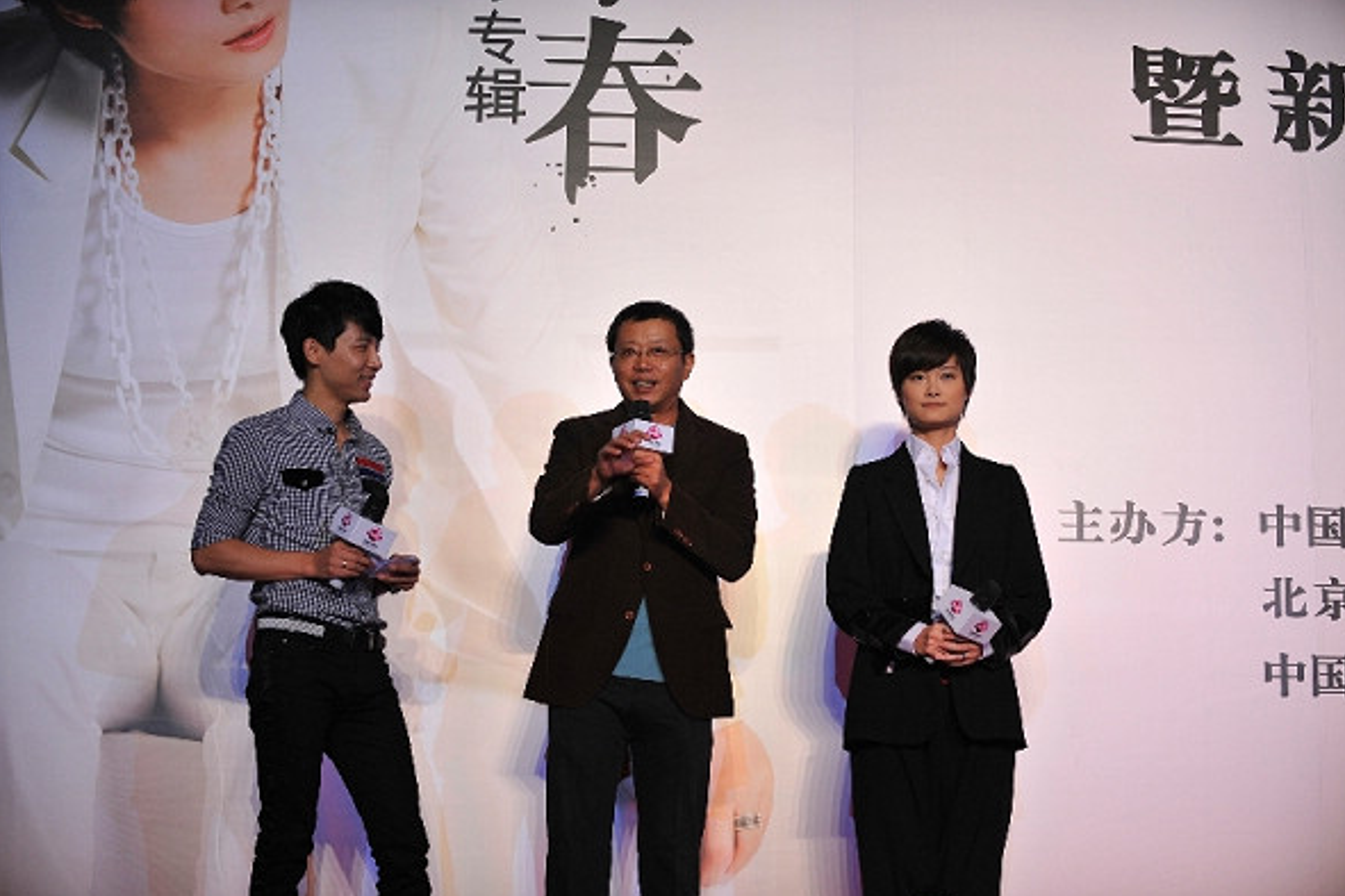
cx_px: 676
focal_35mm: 71
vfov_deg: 19.2
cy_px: 451
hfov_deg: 28.5
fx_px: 2652
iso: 1000
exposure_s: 1/1000
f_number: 2.8
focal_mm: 70
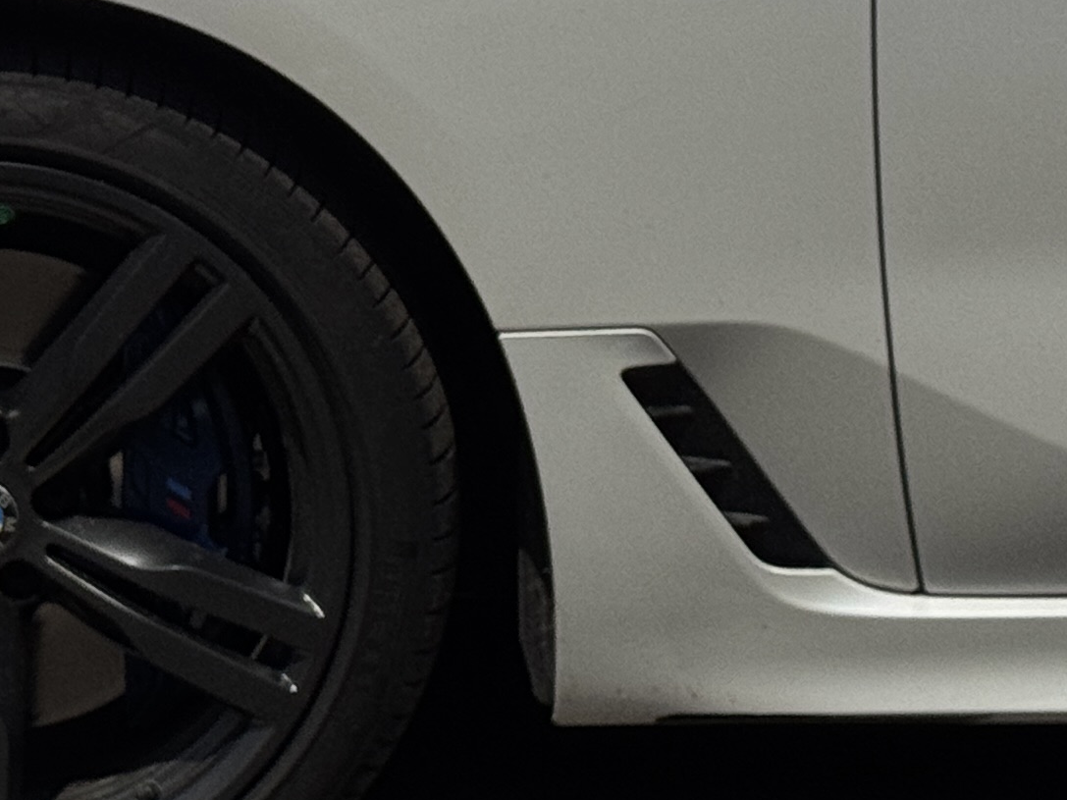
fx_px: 5486
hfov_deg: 11.1
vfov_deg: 8.3
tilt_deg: -7.9
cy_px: -121
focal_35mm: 178
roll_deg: +0.5
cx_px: 291
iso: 50
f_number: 1.78
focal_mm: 6.76
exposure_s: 1/28571
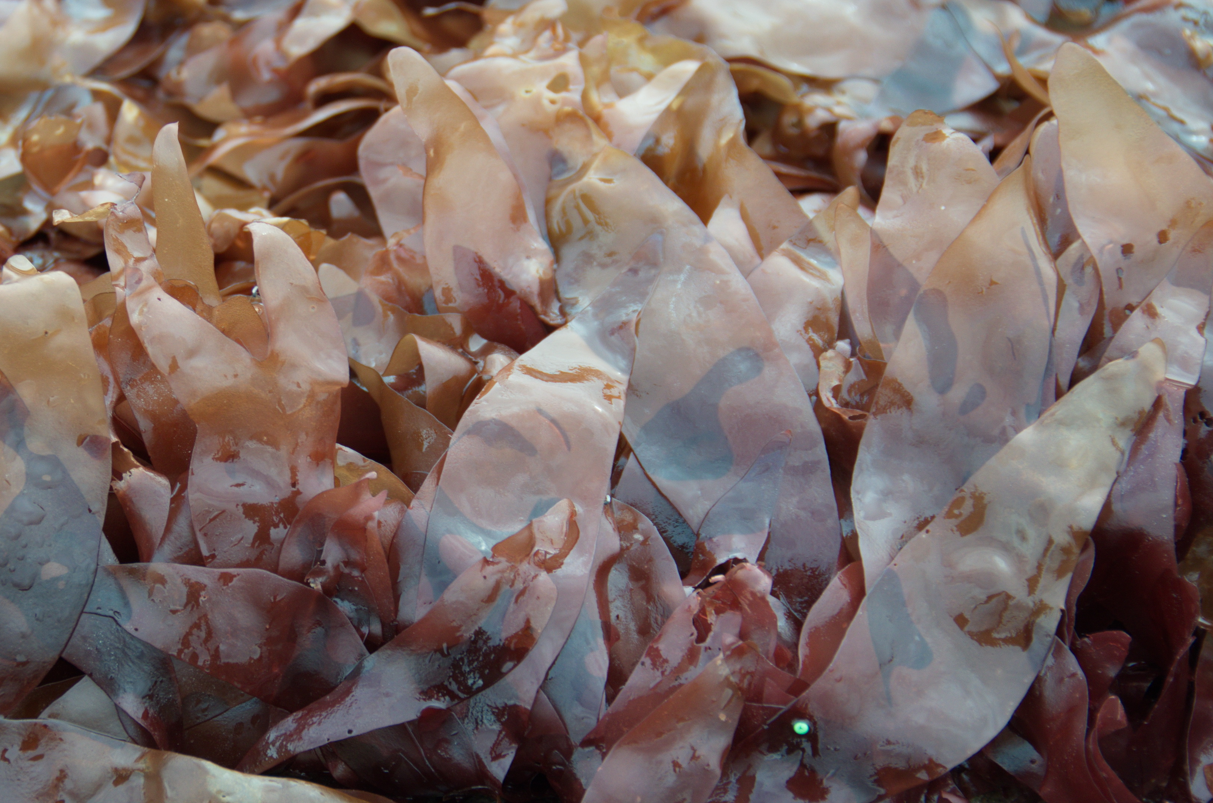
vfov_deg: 7.3
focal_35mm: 188
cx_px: 401
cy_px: 427
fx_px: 6321
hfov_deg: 10.9
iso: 250
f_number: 5.6
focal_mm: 82
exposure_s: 1/125
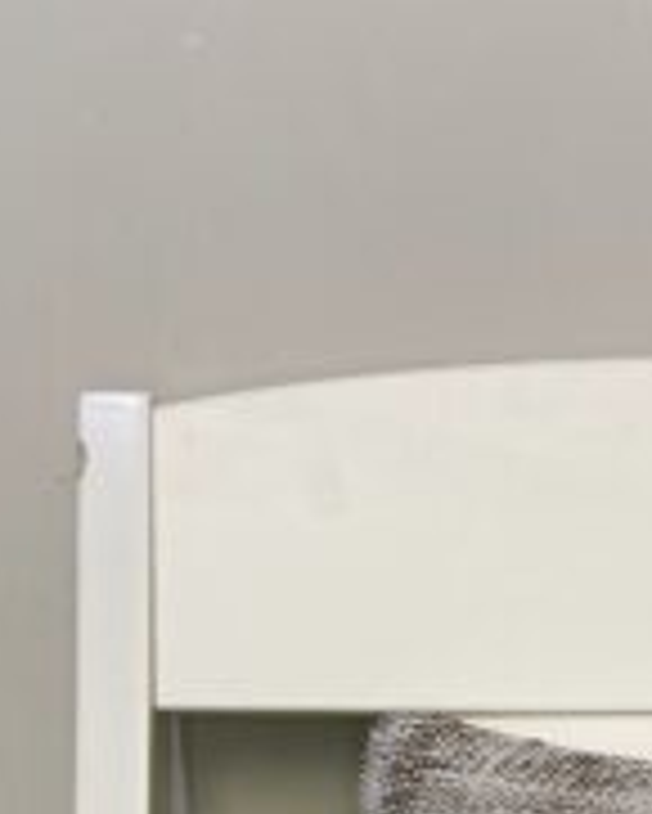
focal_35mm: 84
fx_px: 2024
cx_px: 616
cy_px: 1052
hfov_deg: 17.9
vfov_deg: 20.7
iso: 125
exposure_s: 1/121
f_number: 1.8
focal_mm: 4.25
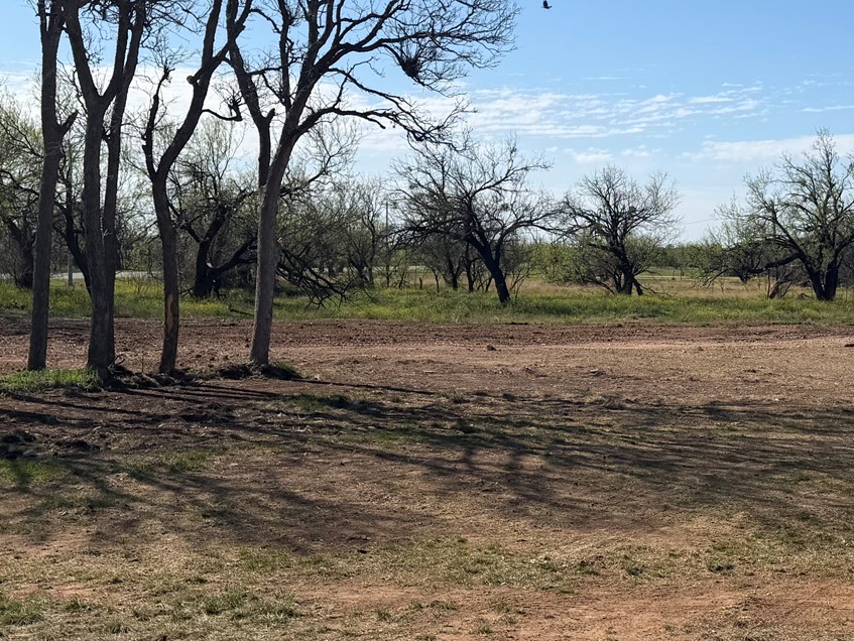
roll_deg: -2.4
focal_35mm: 58
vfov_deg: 25.2
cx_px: 592
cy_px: 284
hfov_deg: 32.8
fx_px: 1432
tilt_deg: -0.7
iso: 80
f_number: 1.78
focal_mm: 6.76
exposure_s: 1/7353
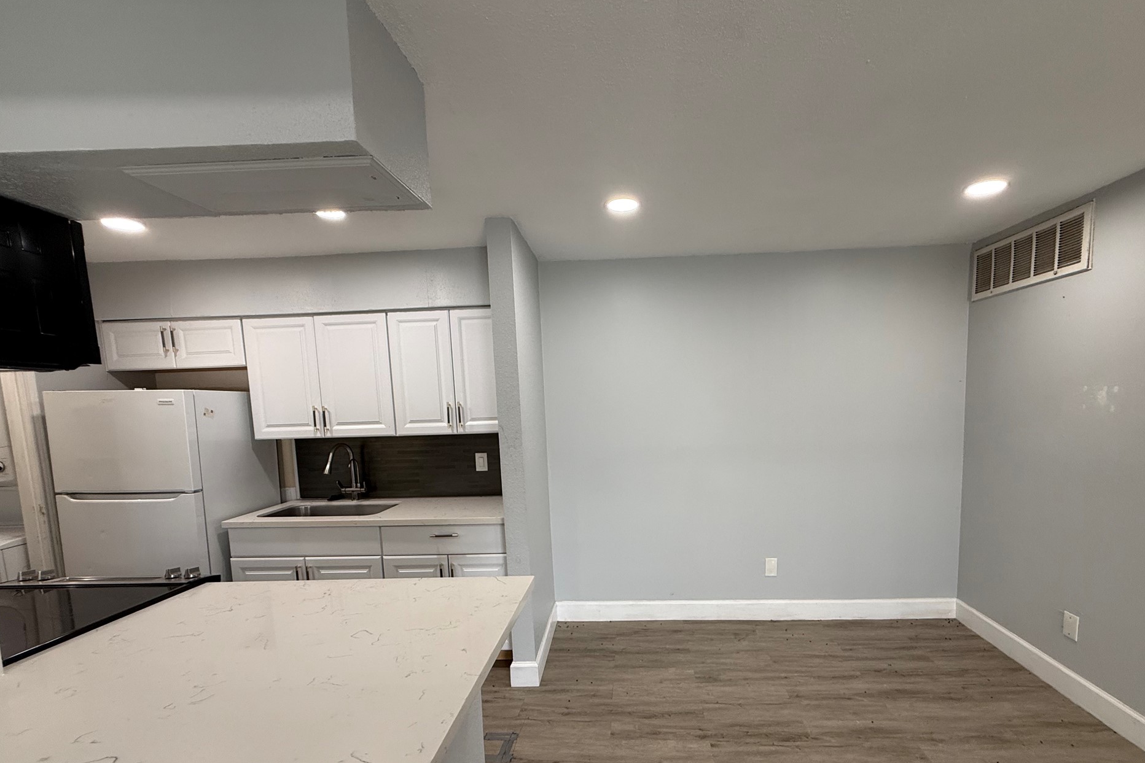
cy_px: 455
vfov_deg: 73.0
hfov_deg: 96.6
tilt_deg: -5.9
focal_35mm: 16
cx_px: 614
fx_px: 509
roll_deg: +1.9
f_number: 2.2
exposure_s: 1/120
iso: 160
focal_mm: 2.22
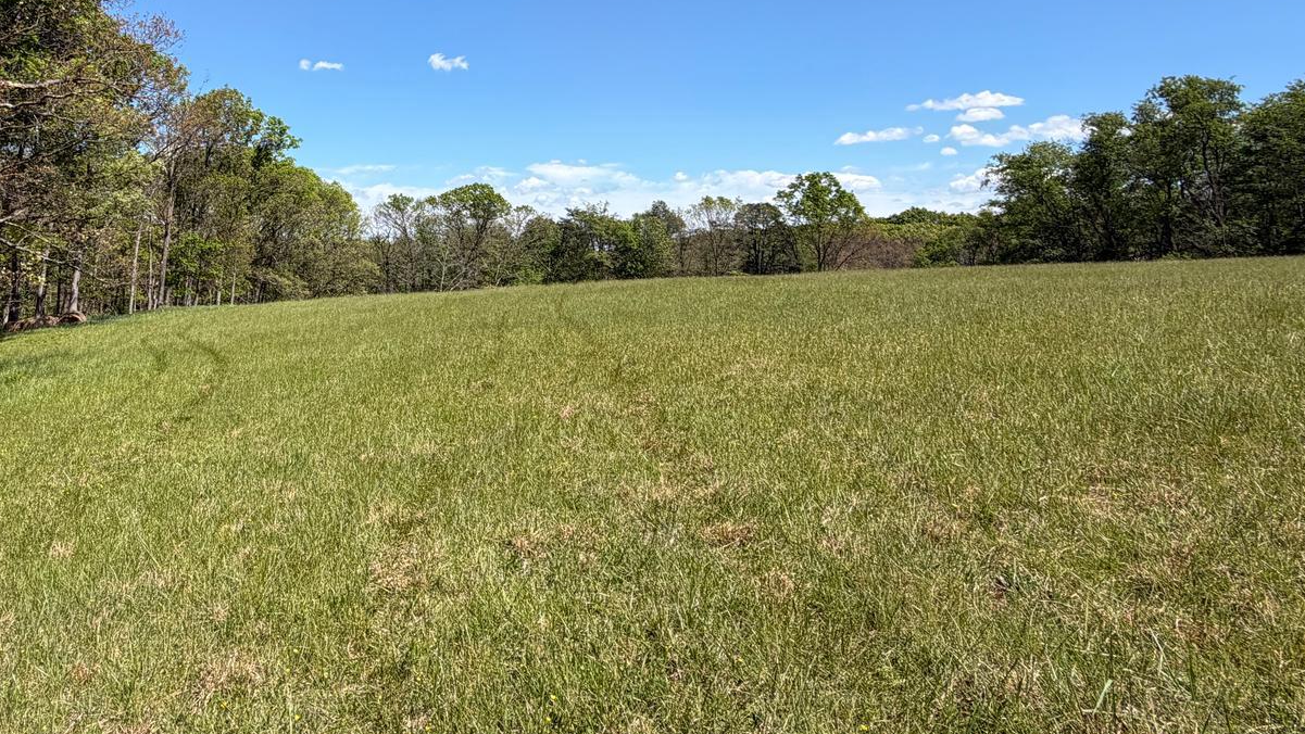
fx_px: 900
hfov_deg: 69.1
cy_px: 159
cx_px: 400
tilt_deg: +6.7
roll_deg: -0.4
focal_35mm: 26
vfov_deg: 42.6
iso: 25
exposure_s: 1/770
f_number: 2.2
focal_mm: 2.22
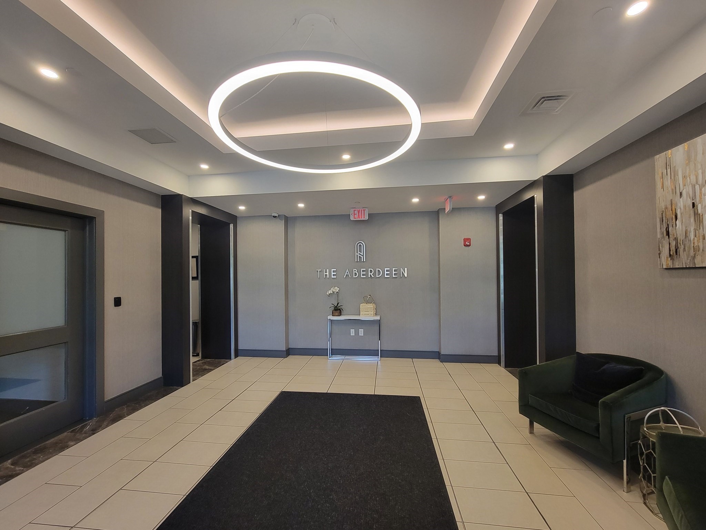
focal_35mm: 13
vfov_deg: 89.9
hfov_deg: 106.2
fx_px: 265
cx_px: 353
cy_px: 265
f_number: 2.2
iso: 125
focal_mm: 2.2
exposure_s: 1/50
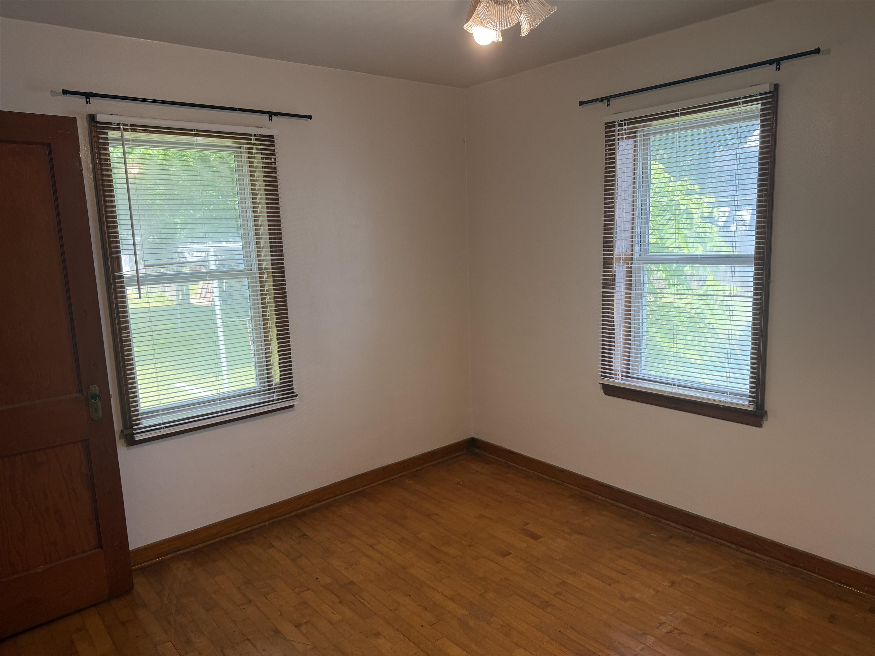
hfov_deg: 71.6
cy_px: 328
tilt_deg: -9.9
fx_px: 607
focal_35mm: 24
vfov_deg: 56.8
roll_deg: +2.5
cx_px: 438
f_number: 1.78
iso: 125
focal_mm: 6.76
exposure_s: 1/120
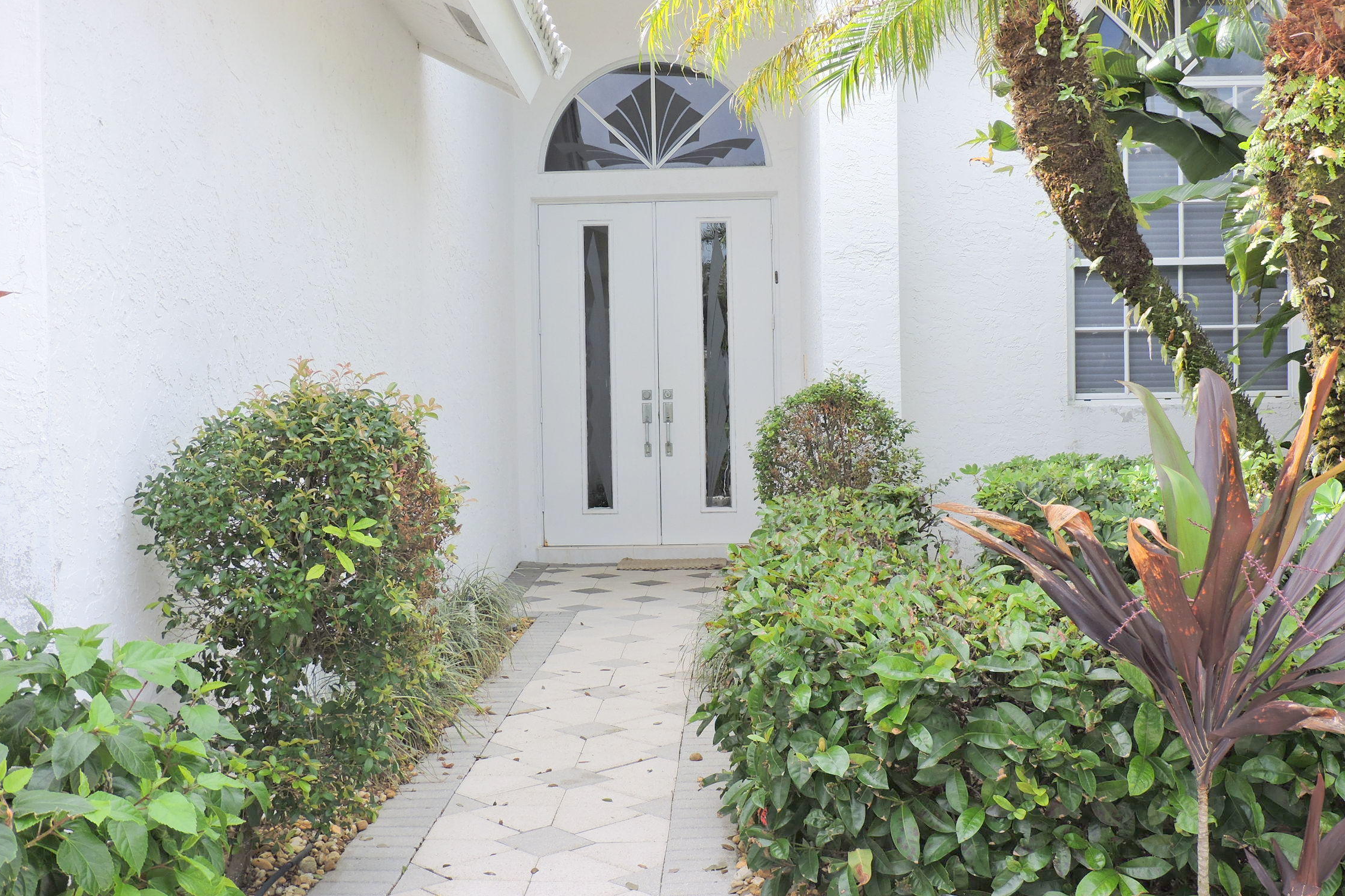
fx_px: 1569
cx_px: 671
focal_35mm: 42
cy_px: 464
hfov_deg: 46.4
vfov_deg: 31.9
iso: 100
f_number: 3.3
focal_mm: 7.1
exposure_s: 1/320
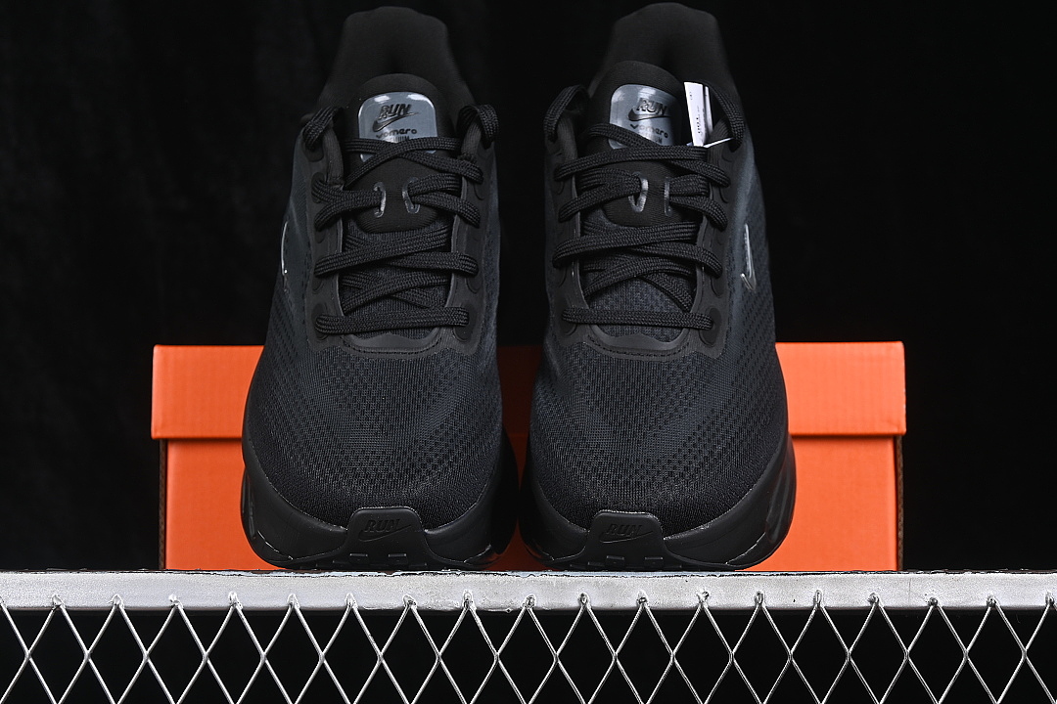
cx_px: 528
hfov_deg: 27.0
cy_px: 352
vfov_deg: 18.2
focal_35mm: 75
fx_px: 2202
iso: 160
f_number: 6.3
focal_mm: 50
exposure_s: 1/60
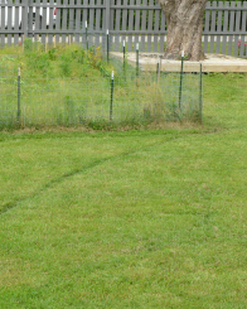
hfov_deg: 16.1
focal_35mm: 95
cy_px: 106
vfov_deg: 20.1
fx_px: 868
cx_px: 73
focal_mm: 22
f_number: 8
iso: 200
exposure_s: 1/250
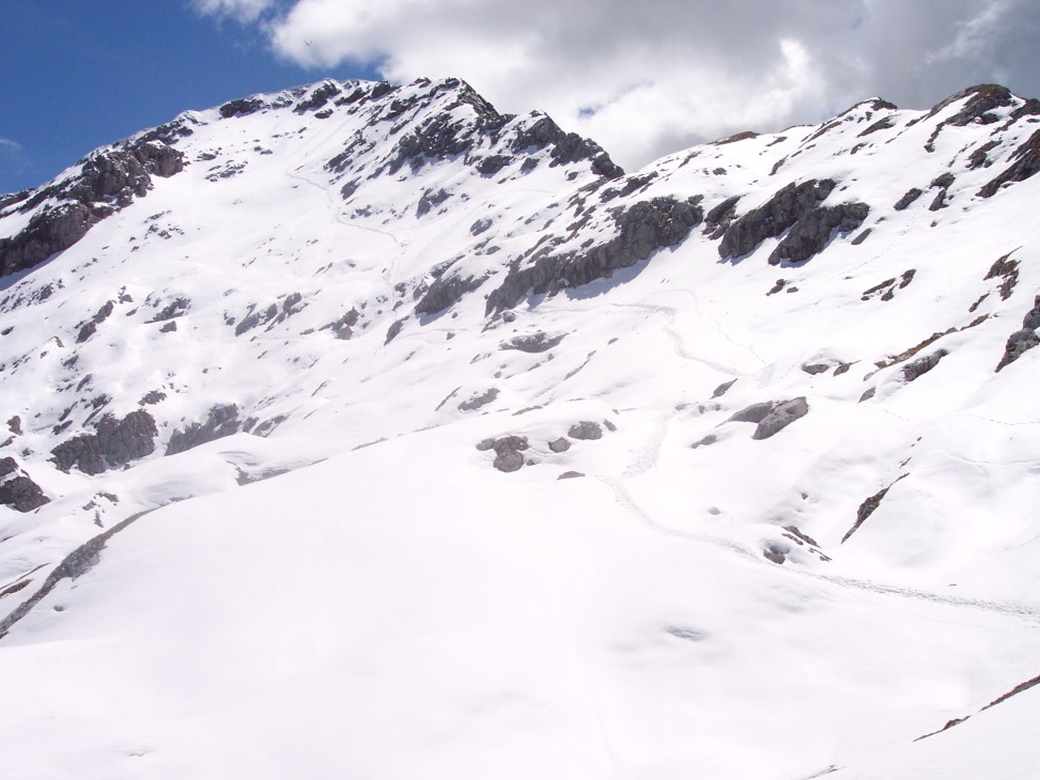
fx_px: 1202
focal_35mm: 40
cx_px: 511
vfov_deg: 36.0
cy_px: 390
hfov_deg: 46.8
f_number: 4.8
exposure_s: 1/1000
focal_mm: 8
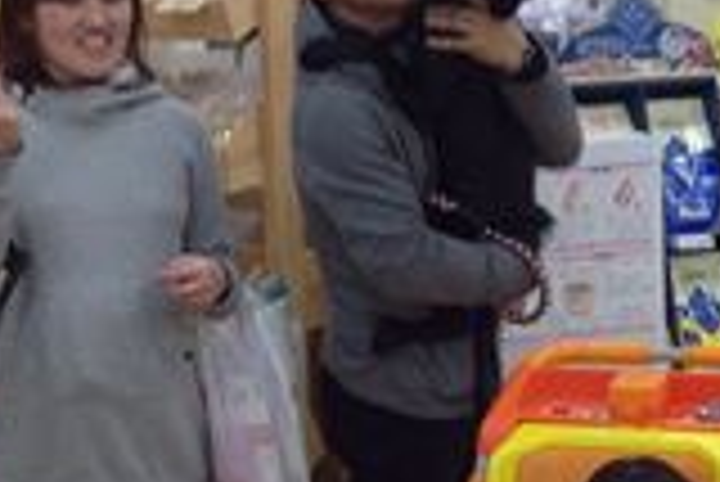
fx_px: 2722
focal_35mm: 136
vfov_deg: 10.1
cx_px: 432
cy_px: 239
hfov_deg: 15.1
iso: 50
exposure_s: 1/40
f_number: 2.4
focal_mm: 4.28
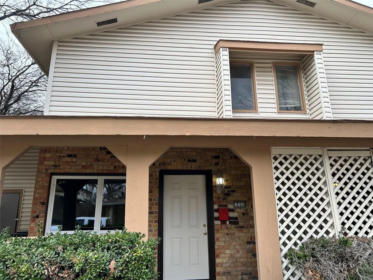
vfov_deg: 53.1
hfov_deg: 67.3
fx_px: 280
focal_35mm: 26
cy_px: 140
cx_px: 186
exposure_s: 1/846
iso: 50
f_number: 1.5
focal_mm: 5.7
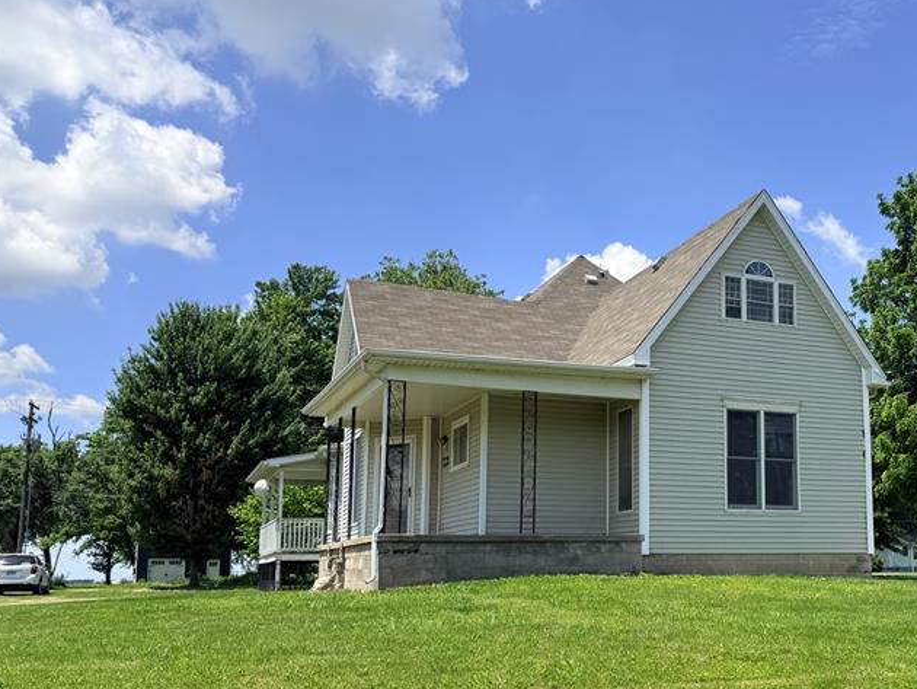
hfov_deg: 45.7
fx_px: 1034
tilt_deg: +8.2
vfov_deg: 36.6
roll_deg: +0.7
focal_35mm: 39
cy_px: 436
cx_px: 715
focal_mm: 6.76
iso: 80
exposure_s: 1/4673
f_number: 1.78
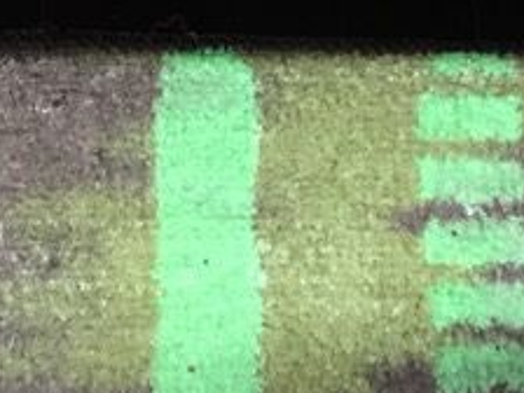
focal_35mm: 83
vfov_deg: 17.8
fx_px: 1256
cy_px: 222
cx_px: 299
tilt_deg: -71.6
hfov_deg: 23.5
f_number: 2.2
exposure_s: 1/4
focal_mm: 4.15
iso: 64
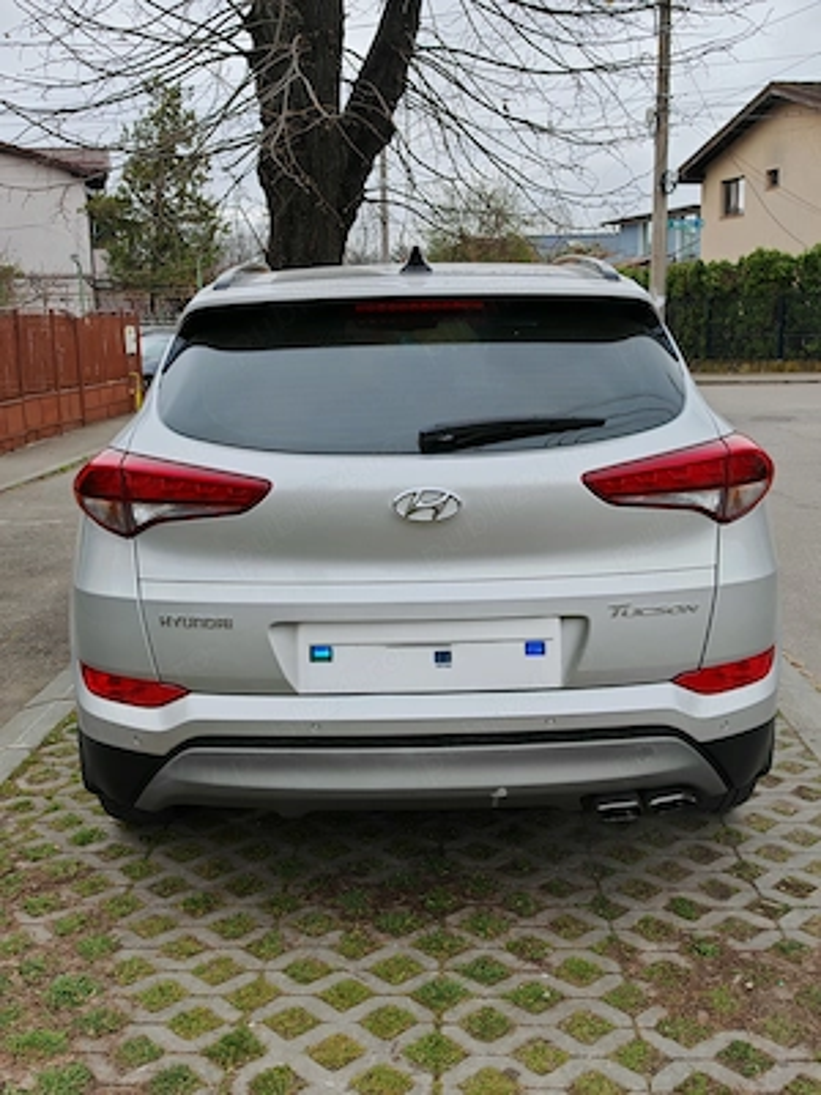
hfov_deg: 40.7
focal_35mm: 35
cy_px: 548
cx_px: 410
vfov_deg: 52.6
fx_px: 1107
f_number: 2
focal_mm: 6.83
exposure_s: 1/720
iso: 50
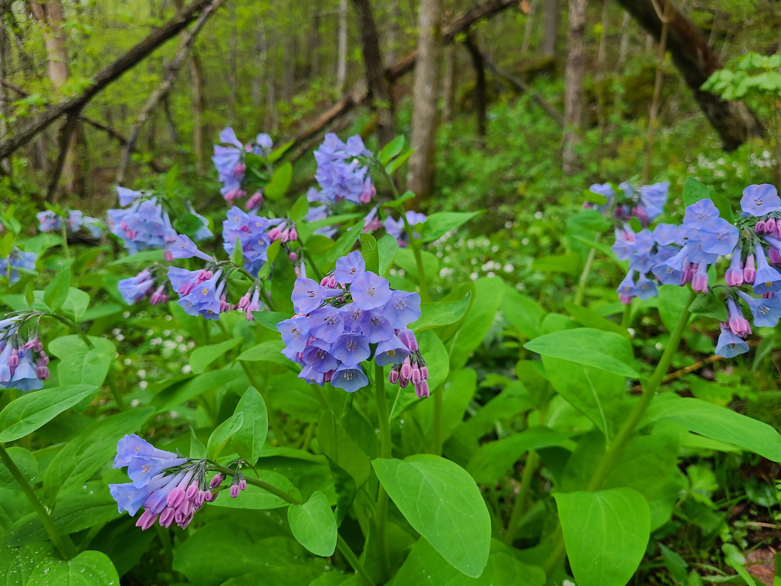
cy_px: 293
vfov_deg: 53.1
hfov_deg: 67.3
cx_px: 390
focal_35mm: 26
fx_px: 587
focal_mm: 5.4
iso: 64
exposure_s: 1/120
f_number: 1.8
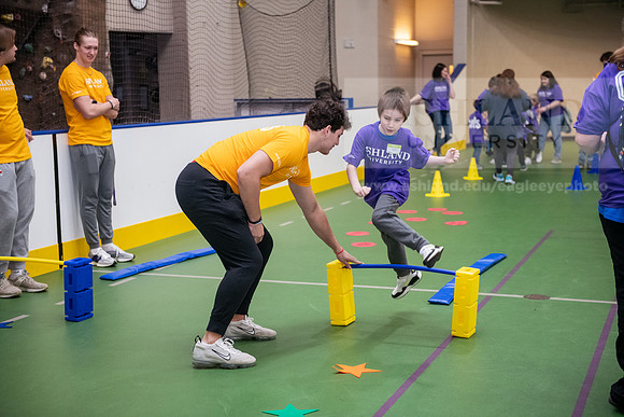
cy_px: 208
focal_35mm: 56
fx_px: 971
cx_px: 312
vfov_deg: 24.2
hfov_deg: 35.6
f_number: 3.2
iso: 3200
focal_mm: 56
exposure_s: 1/200
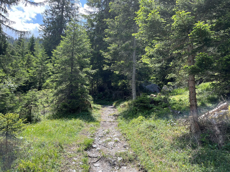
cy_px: 86
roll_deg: -2.4
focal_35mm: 26
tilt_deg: +10.5
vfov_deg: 53.1
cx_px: 115
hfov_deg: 67.3
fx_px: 173
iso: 50
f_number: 1.6
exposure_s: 1/992
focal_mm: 5.1
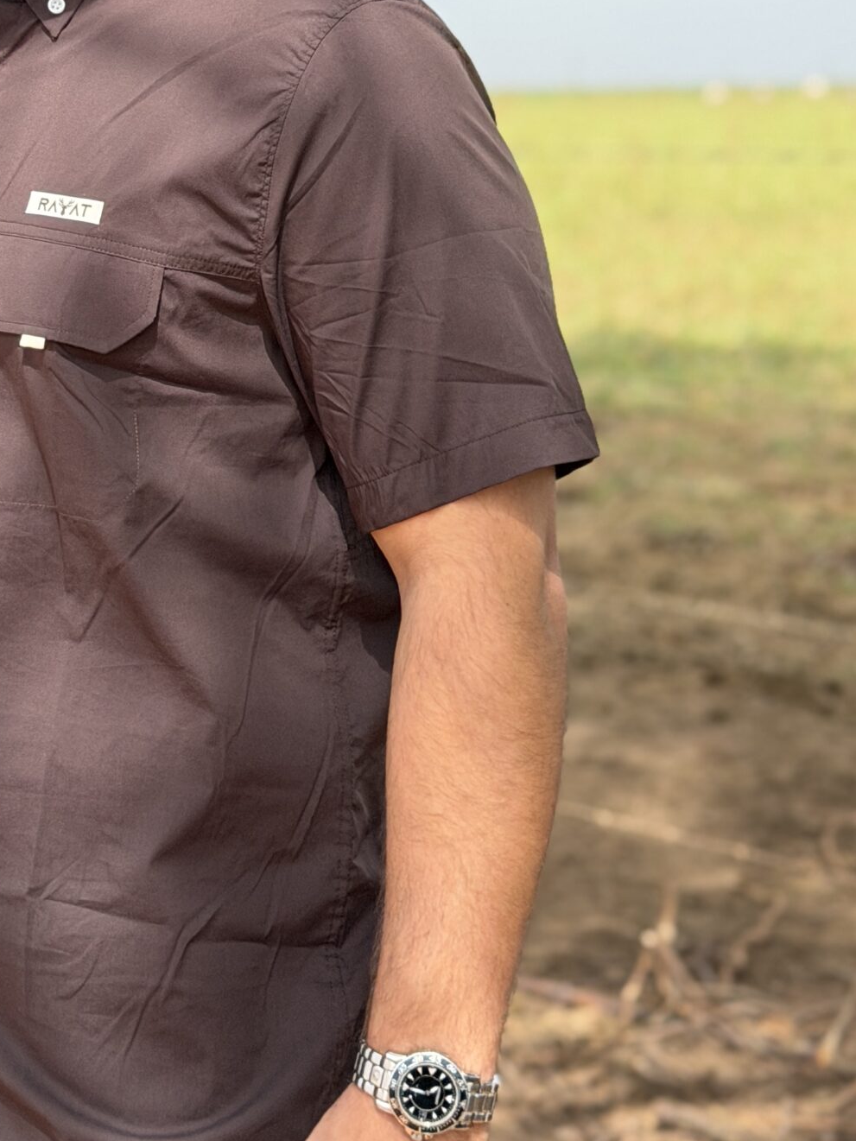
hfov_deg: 15.7
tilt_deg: -4.1
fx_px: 3066
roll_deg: +0.2
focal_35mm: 93
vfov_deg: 20.8
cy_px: 216
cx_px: 70
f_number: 1.78
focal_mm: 6.76
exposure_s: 1/3534
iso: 80
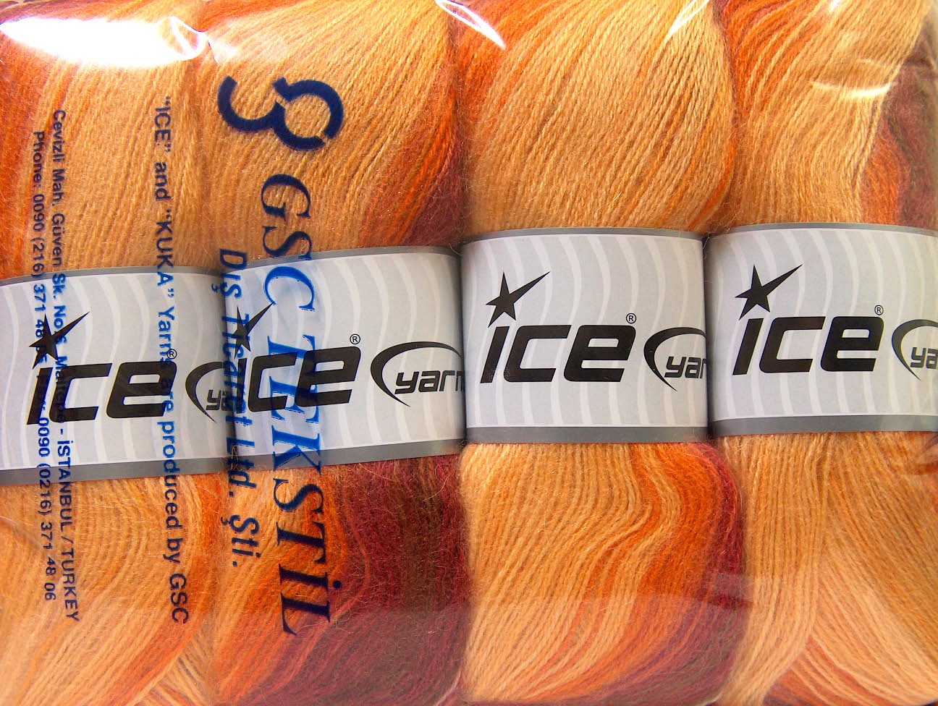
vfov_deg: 33.0
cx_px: 469
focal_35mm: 44
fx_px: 1194
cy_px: 353
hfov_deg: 42.9
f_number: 2.8
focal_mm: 8.96
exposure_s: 1/19.7
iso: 200
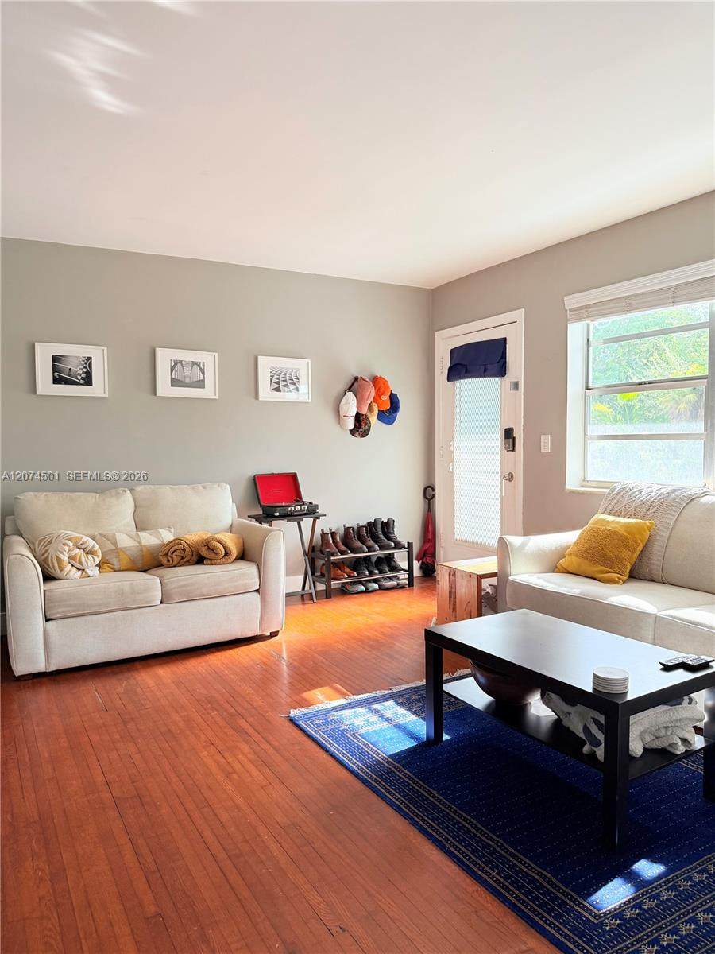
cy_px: 477
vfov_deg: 71.6
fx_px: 661
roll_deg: +0.5
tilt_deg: -1.9
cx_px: 358
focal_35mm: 24
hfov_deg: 56.8
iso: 160
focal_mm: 6.76
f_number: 1.78
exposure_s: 1/230
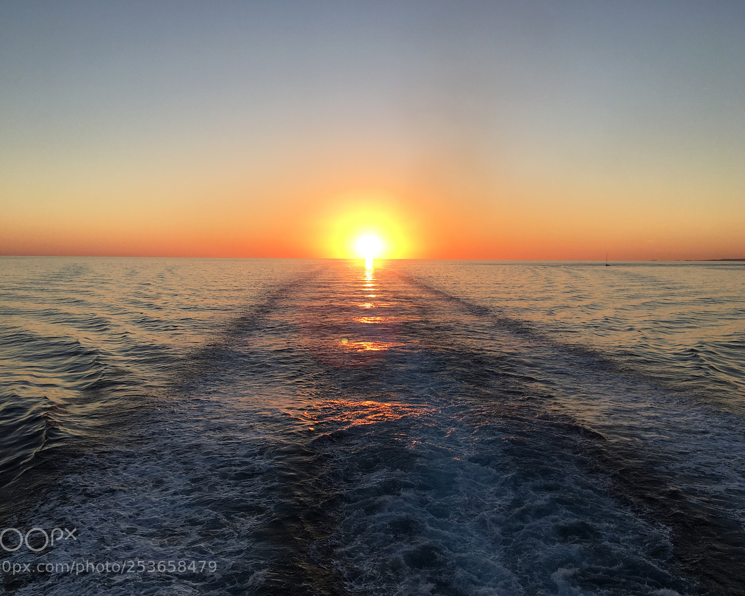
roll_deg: +0.5
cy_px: 301
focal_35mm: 31
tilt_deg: -3.6
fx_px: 684
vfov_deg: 47.1
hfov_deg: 57.2
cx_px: 358
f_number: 2.2
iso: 25
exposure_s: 1/630
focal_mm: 4.15
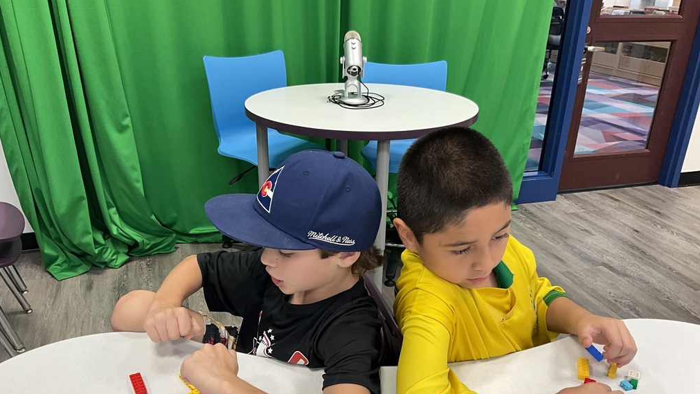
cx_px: 346
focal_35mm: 32
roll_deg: -0.4
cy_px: 265
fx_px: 594
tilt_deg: -26.6
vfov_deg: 36.3
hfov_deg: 61.0
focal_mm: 3
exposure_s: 1/122
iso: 64
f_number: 1.8
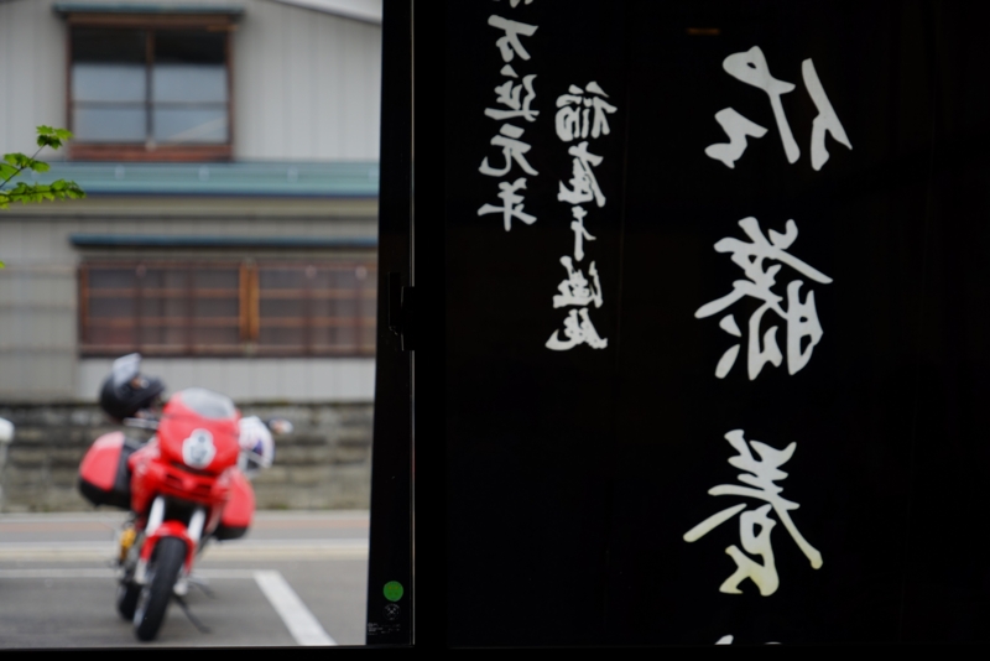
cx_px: 495
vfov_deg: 11.4
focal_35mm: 120
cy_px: 330
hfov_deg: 17.1
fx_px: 3301
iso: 100
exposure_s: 1/125
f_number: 6.3
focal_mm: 120
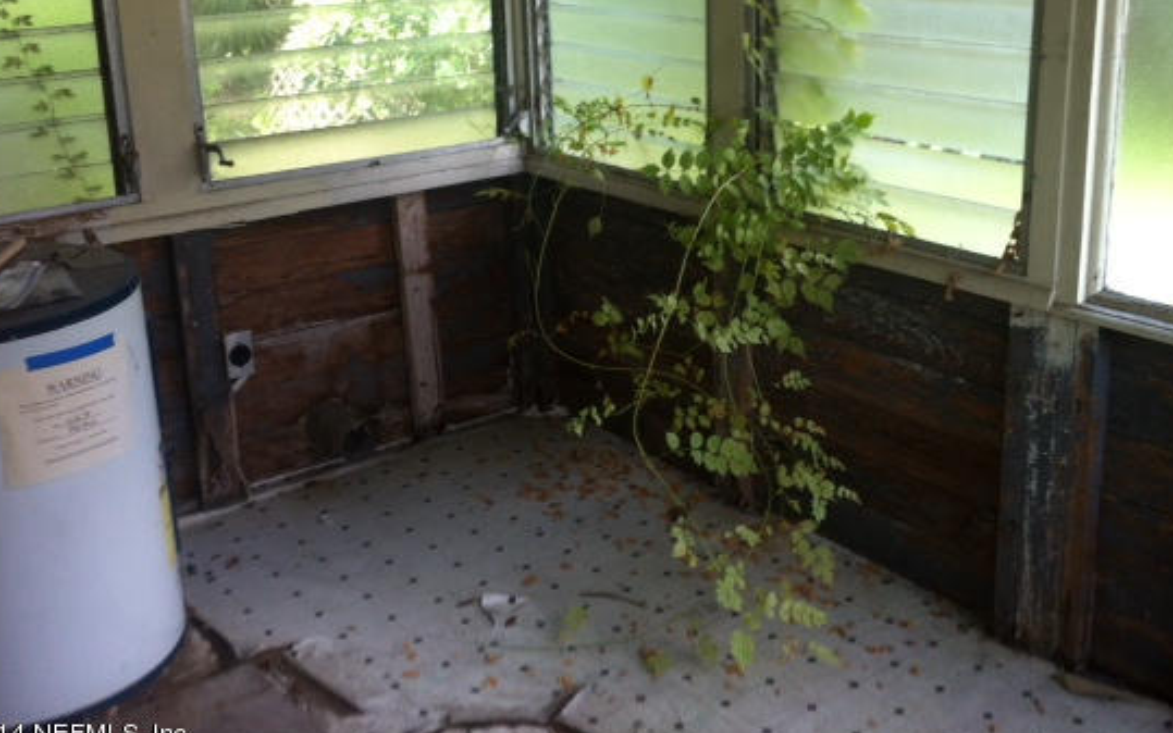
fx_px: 1407
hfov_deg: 45.2
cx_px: 629
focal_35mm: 44
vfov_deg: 29.1
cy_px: 257
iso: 80
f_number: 2.8
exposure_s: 1/30
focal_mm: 3.85
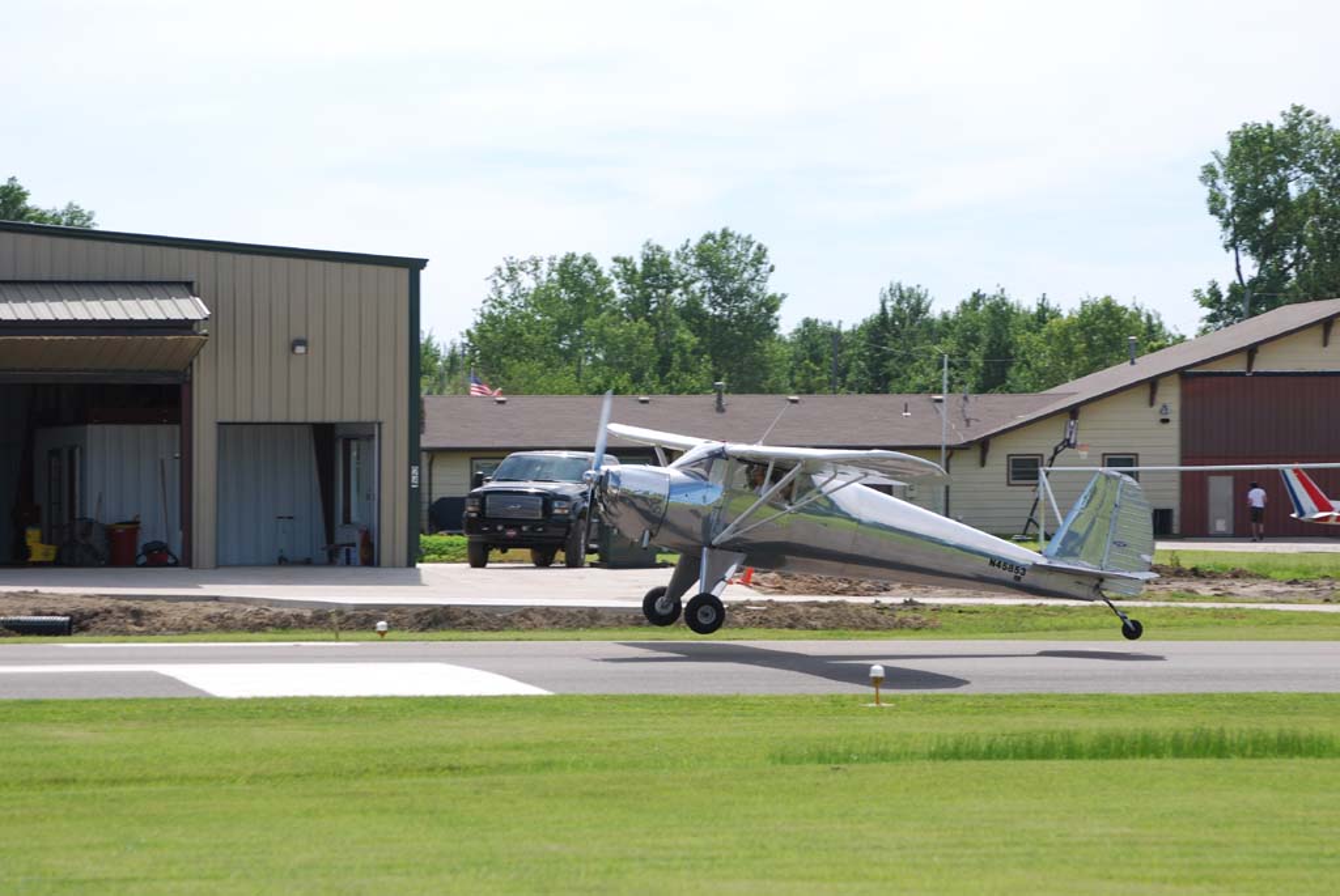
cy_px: 448
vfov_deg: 7.3
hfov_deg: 11.0
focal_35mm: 188
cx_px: 670
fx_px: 6986
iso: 110
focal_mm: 125
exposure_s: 1/500
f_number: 5.6
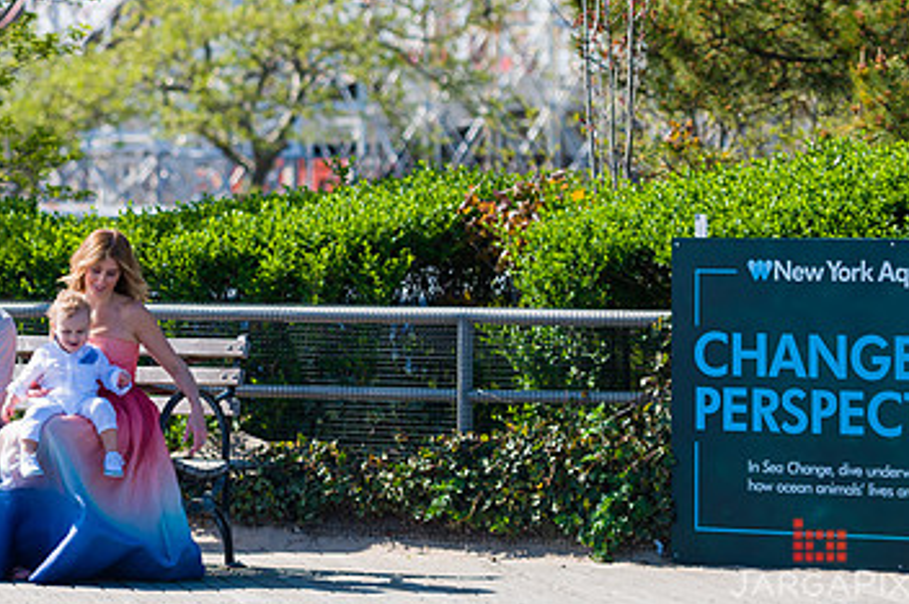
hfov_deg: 11.9
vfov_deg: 7.9
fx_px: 4364
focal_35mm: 173
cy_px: 155
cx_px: 227
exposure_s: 1/2500
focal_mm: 105
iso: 200
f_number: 3.2
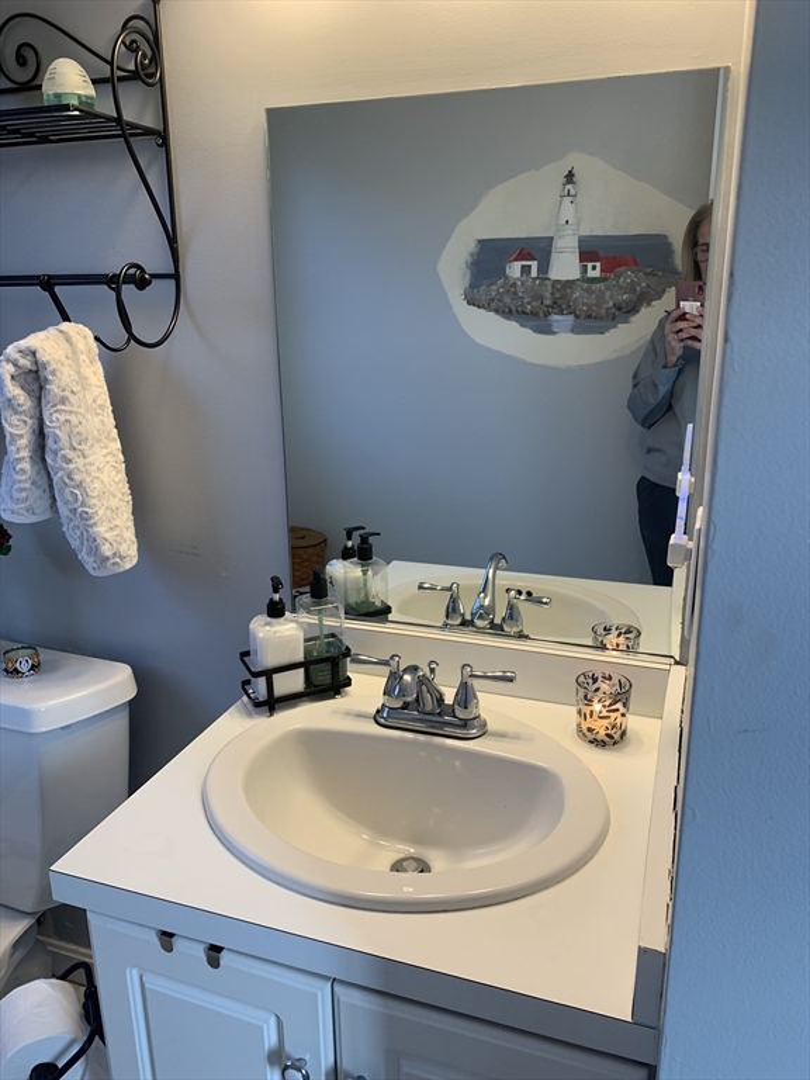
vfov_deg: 67.3
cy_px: 540
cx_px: 405
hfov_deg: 53.1
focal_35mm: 26
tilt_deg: -15.4
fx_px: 811
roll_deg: +0.3
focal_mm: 4.25
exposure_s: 1/120
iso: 80
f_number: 1.8
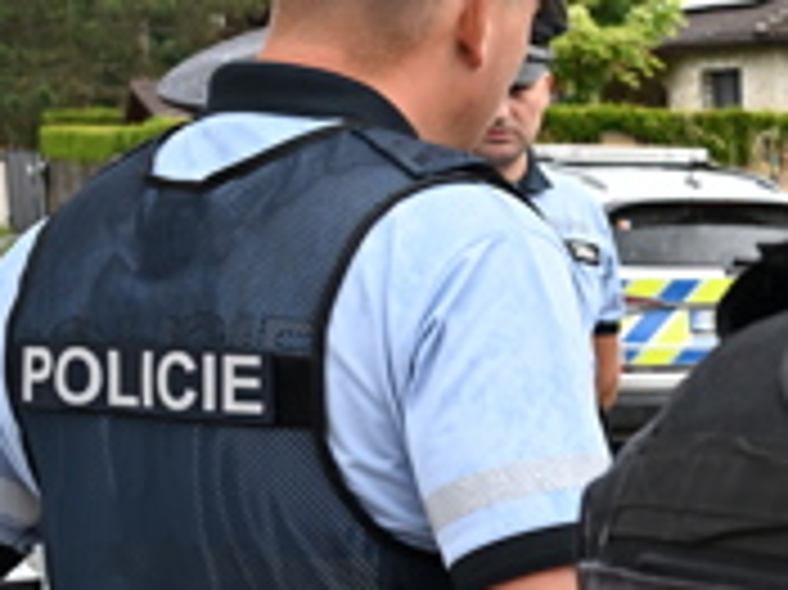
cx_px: 1279
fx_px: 2502
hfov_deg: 16.0
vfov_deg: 13.3
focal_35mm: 110
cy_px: 567
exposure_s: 1/320
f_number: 5.6
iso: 1250
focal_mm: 29
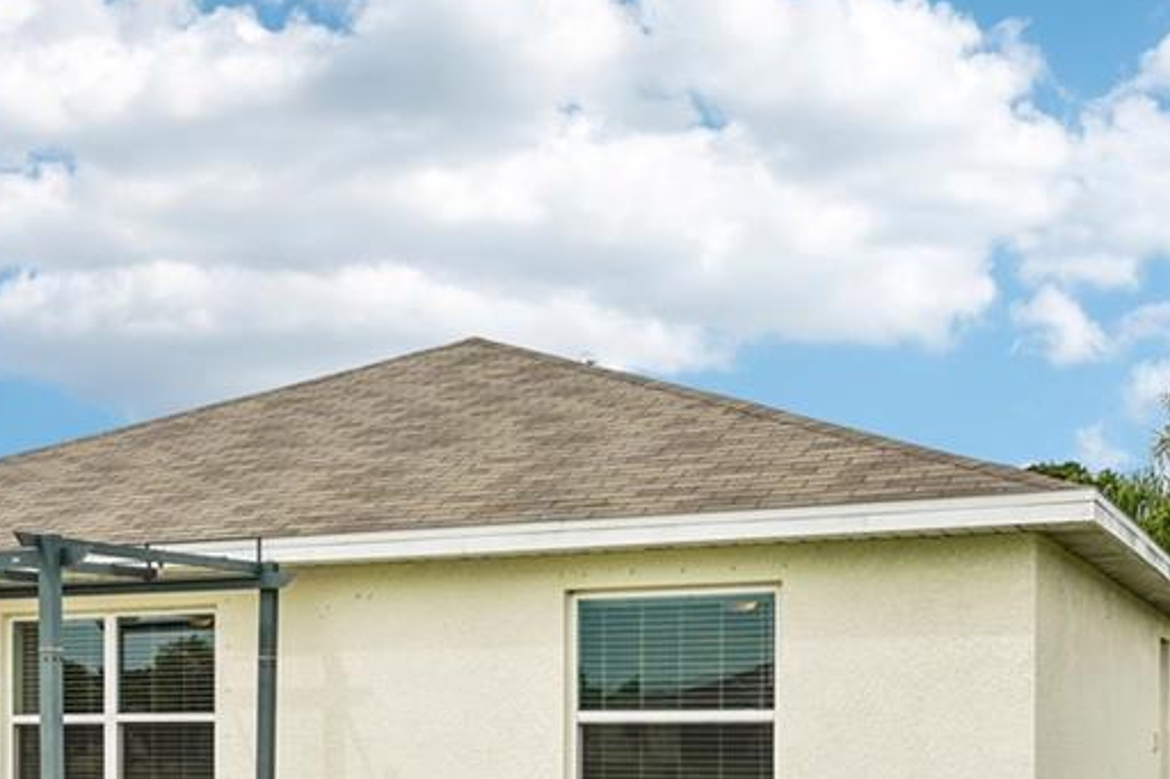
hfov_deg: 33.4
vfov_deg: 22.6
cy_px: 757
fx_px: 1884
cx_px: 224
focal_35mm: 58
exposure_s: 1/1250
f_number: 8
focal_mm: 29
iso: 400
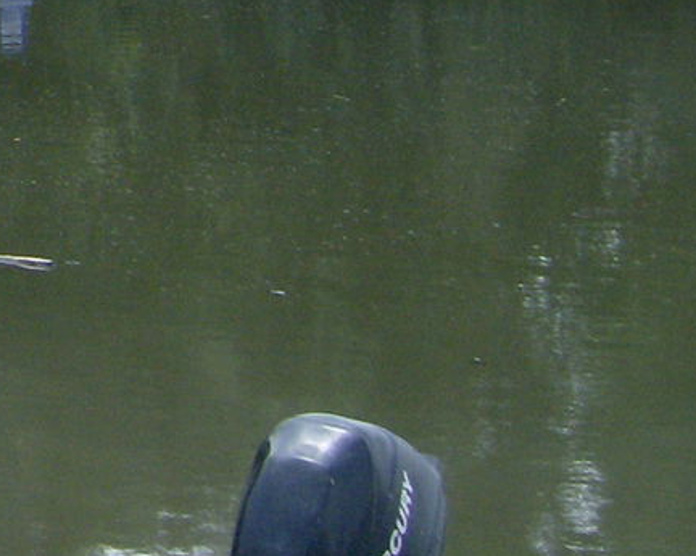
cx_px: -765
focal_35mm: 157
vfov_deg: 9.4
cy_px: -389
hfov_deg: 11.0
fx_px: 3232
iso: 100
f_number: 4.7
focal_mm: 6
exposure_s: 1/365
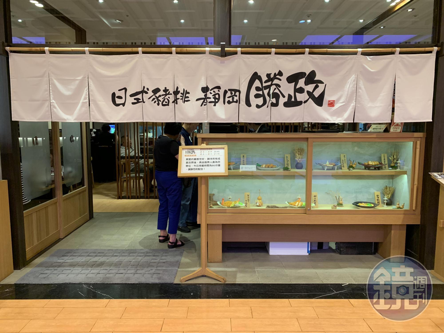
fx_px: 333
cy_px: 166
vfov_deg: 53.1
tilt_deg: -6.7
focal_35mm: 26
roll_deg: +0.2
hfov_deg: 67.3
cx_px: 222
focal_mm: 4.25
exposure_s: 1/60
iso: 200
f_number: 1.8
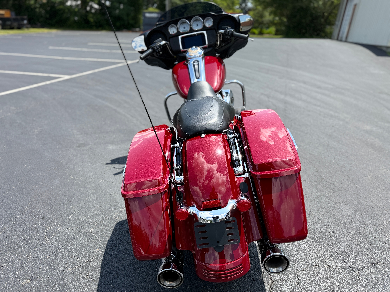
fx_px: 270
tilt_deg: -22.6
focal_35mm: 24
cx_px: 195
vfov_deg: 56.8
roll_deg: -3.7
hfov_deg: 71.6
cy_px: 146
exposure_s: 1/2525
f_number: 1.78
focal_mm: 6.76
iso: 80
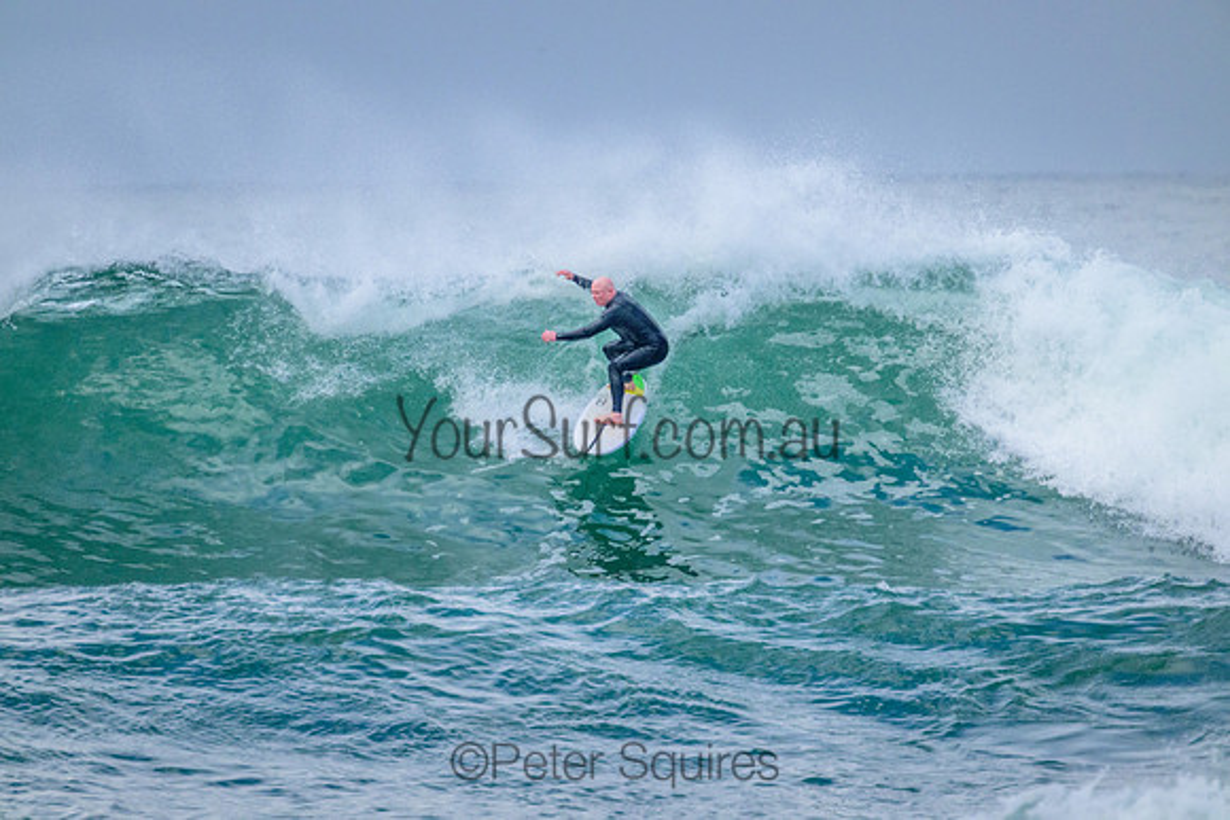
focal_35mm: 800
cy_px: 410
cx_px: 615
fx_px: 27338
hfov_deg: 2.6
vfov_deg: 1.7
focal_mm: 800
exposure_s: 1/1600
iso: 3600
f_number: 11
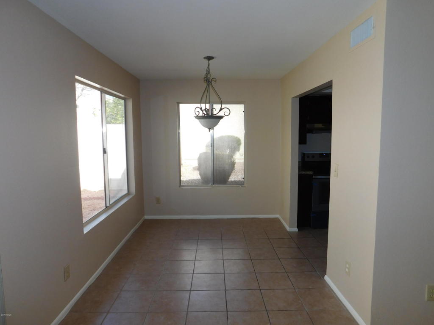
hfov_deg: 73.9
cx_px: 217
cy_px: 162
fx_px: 288
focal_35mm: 23
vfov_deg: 58.9
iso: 125
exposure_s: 1/320
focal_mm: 4
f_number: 3
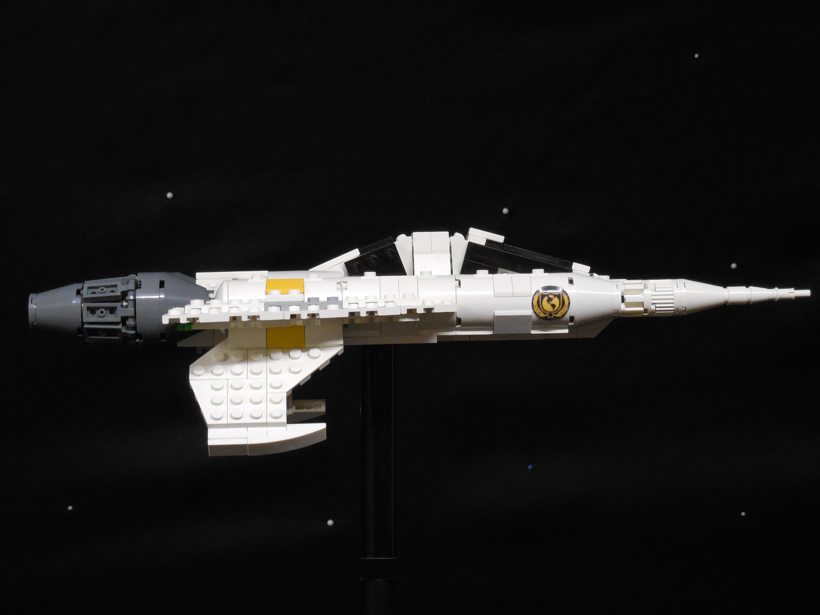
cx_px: 403
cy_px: 304
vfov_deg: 15.7
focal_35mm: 94
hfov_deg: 20.9
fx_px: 2227
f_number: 4.6
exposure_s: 1/10
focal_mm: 16
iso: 800
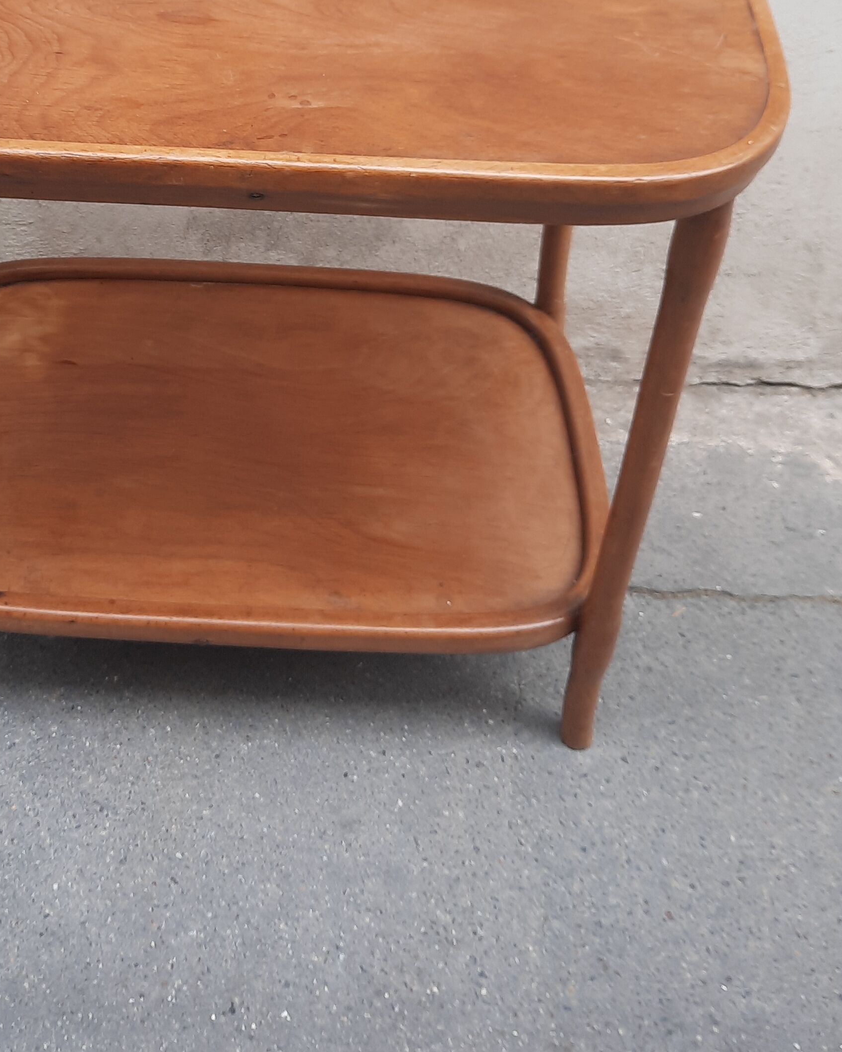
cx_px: 252
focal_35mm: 46
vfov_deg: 39.0
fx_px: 1433
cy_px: 236
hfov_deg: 32.4
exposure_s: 1/145
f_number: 2
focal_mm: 4.6
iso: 32
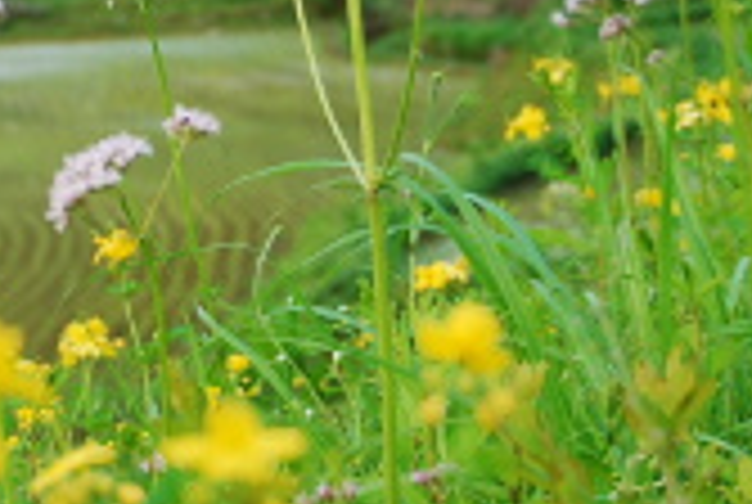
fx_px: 3723
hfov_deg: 11.4
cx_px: -54
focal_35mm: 178
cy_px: -25
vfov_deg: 7.7
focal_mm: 31
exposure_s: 1/40
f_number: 4.5
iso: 100
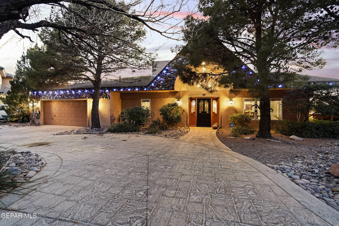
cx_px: 170
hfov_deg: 96.7
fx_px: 151
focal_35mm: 16
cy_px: 113
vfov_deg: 73.7
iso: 2000
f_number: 7.1
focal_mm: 16
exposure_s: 4
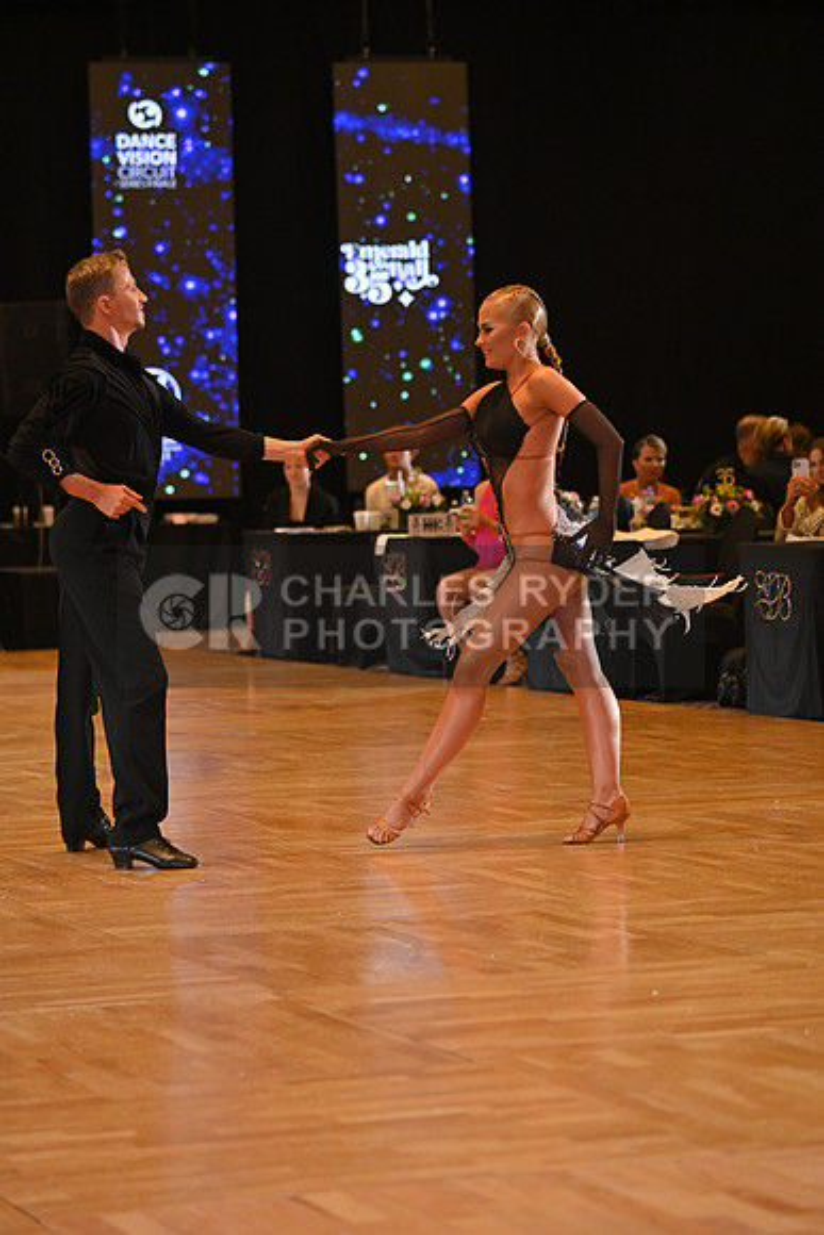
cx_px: 412
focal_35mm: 120
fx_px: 4117
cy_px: 618
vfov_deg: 17.1
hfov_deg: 11.4
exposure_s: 1/400
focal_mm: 120
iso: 1600
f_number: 4
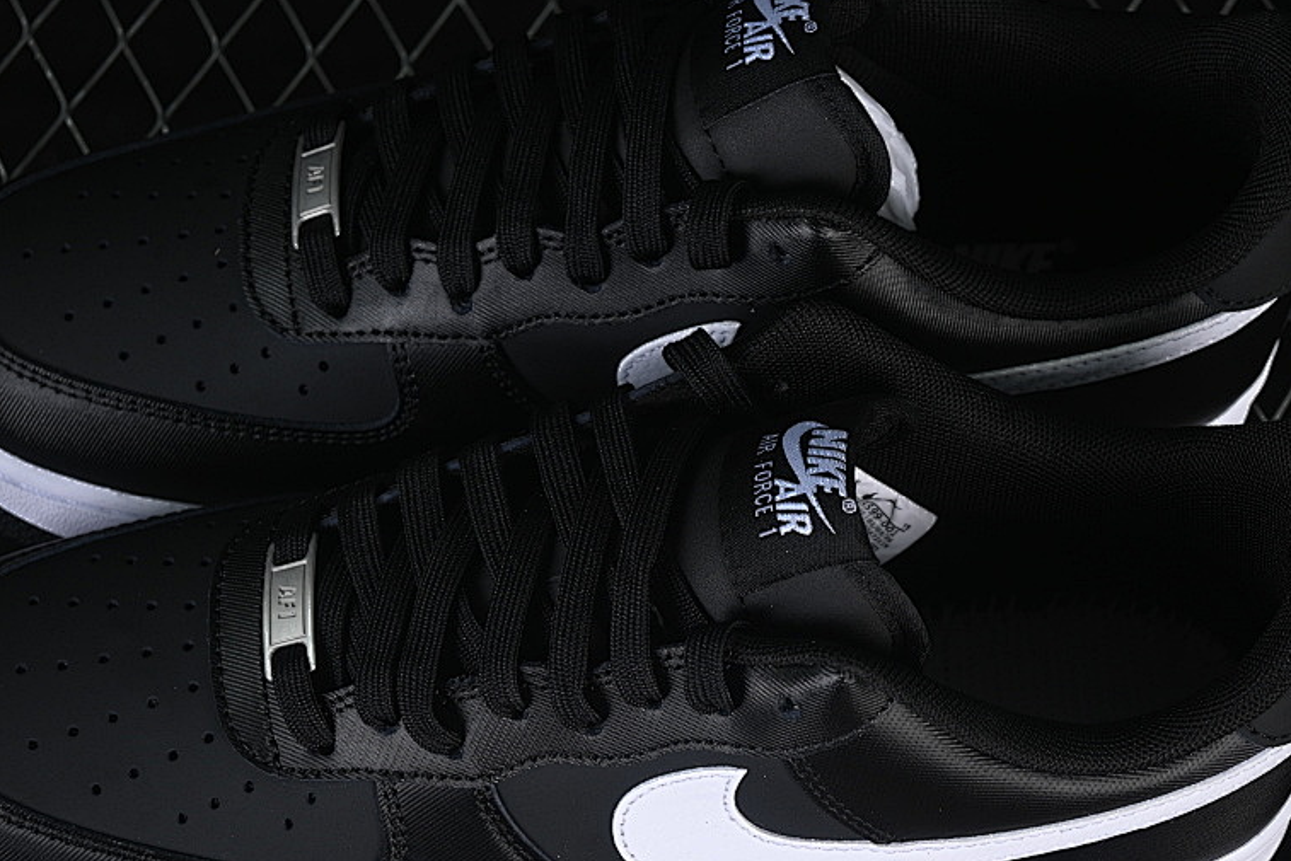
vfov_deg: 12.8
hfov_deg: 19.1
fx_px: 3838
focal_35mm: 107
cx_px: 631
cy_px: 496
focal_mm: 50
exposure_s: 1/50
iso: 160
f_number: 6.3
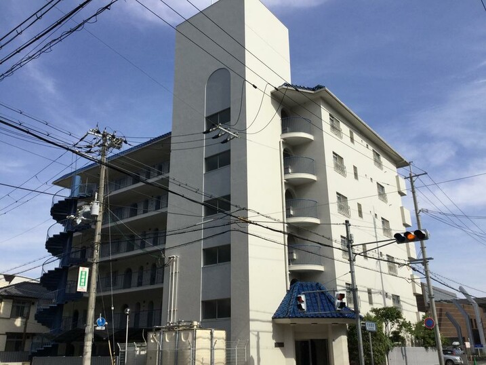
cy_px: 182
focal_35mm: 31
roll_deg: +0.5
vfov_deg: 45.5
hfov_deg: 58.3
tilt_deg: +20.9
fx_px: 435
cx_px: 243
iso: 25
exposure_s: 1/1942
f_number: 2.4
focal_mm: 3.3
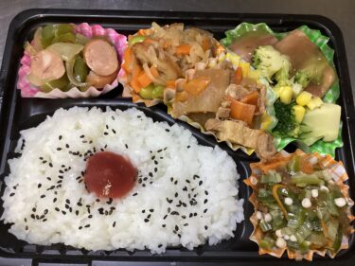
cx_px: 178
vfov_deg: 45.4
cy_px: 133
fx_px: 318
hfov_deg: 58.4
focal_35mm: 31
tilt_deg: -72.8
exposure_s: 1/60
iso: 160
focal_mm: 3.3
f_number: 2.4
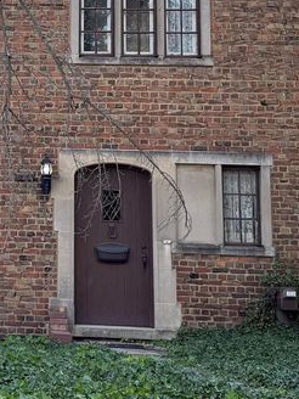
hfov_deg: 18.7
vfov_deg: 25.8
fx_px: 864
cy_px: 122
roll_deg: -1.1
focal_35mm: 75
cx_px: -45
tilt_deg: +7.9
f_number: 1.78
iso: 100
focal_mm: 6.76
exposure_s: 1/622
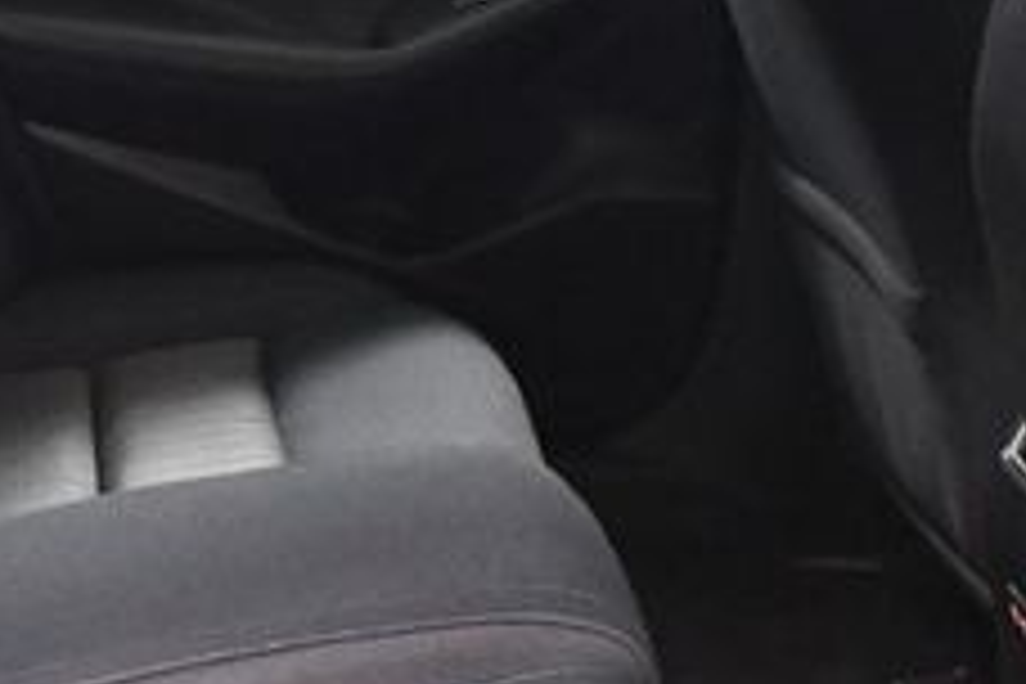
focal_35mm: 101
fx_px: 2878
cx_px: 126
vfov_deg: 13.6
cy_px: 364
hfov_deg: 19.9
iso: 4500
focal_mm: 18
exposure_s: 1/60
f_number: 3.5
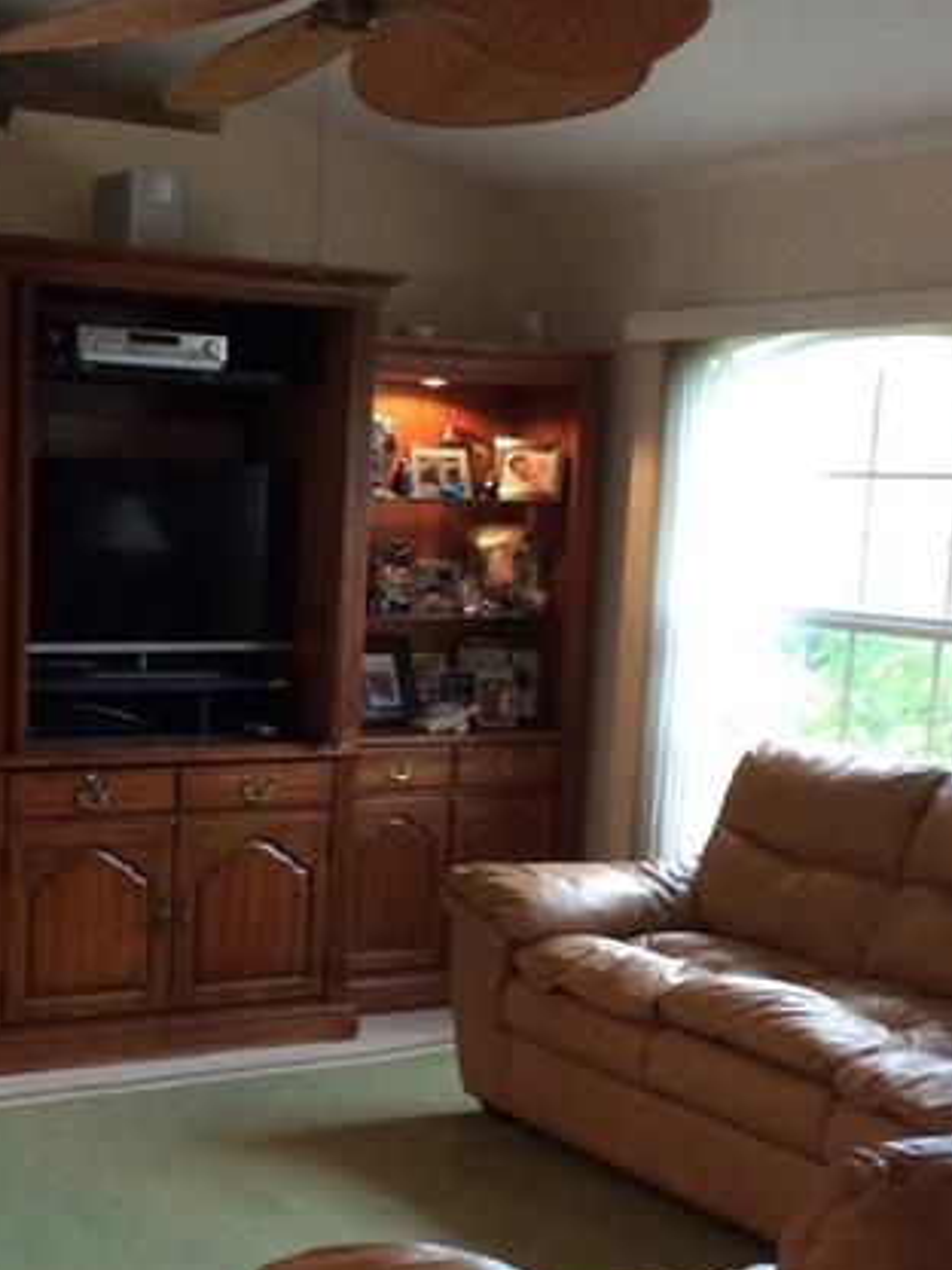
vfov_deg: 32.5
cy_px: 824
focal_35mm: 59
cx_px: 313
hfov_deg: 24.7
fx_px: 2163
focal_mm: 3.3
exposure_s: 1/24
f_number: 2.4
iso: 200
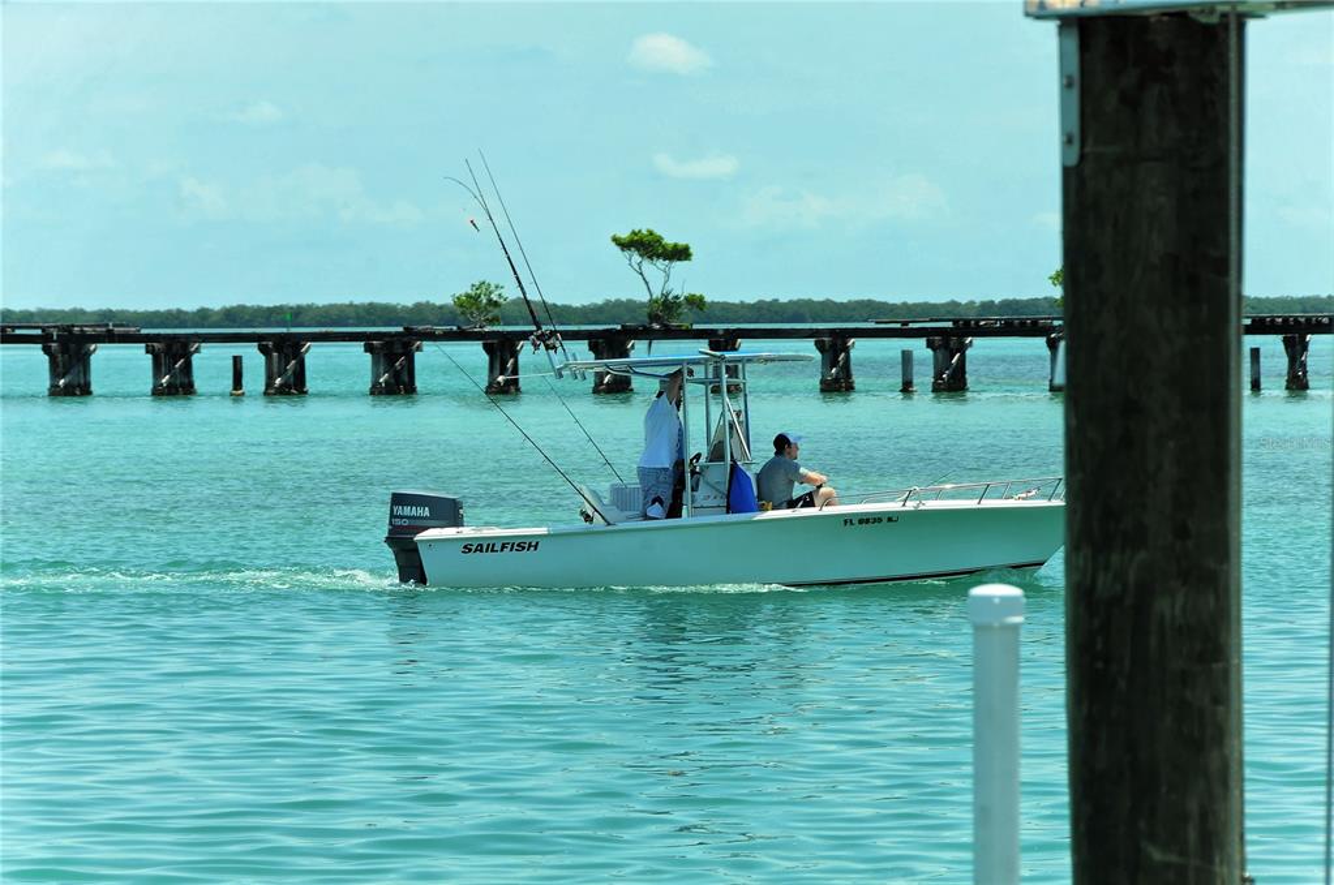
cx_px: 667
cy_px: 442
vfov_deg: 8.7
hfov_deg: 13.1
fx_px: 5828
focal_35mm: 158
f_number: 11
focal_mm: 105
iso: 200
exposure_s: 1/250
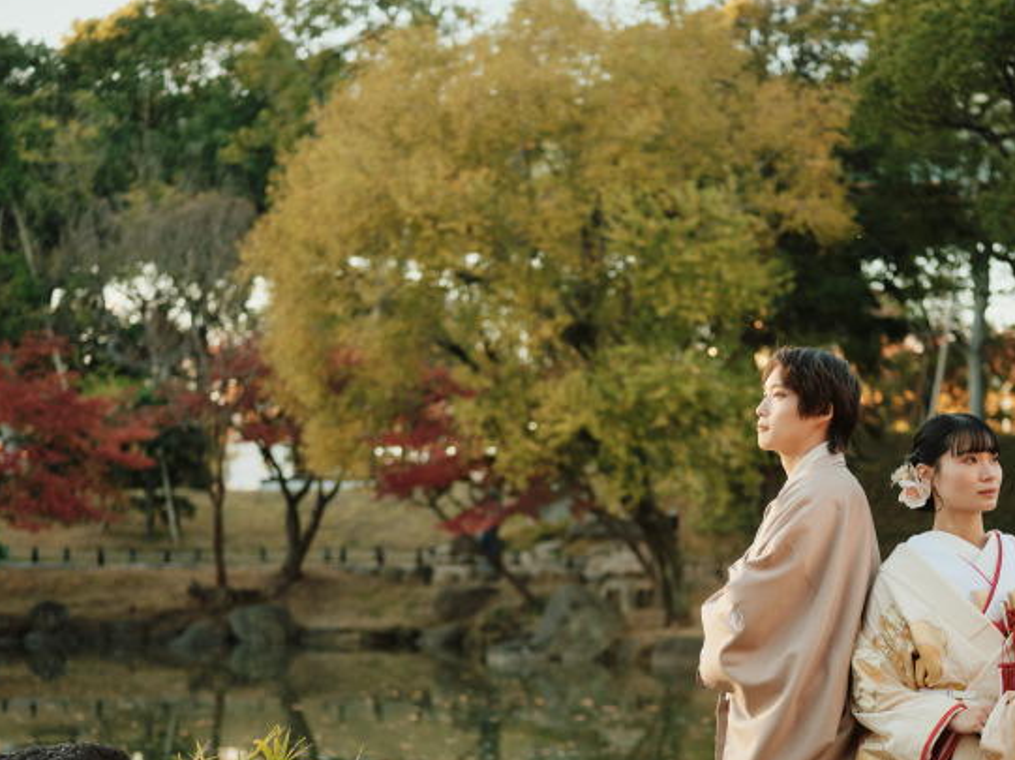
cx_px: 580
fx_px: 2168
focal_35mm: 74
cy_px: 548
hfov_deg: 26.3
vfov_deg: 19.8
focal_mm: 63
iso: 640
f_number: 2.8
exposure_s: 1/250
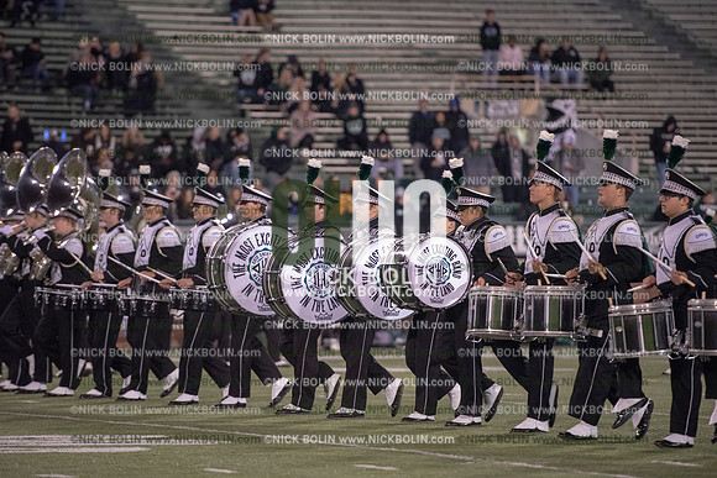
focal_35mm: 200
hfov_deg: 10.3
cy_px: 239
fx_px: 3984
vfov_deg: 6.9
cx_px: 358
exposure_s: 1/1250
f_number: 3.2
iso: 5000
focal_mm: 200
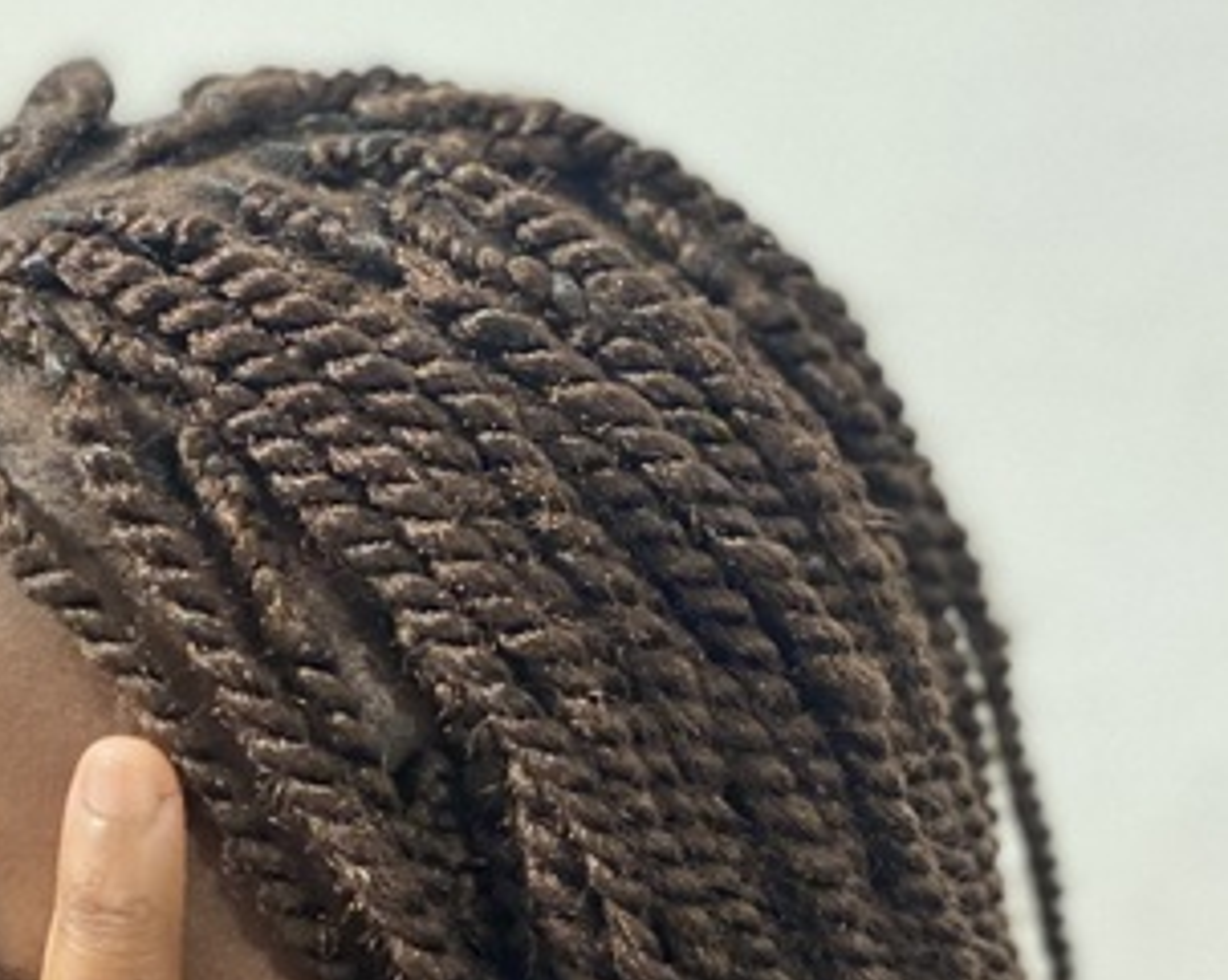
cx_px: 366
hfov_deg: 18.9
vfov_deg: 15.2
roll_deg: +1.3
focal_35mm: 101
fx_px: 3667
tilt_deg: -22.8
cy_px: 586
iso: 1250
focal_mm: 6
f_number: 2
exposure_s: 1/14
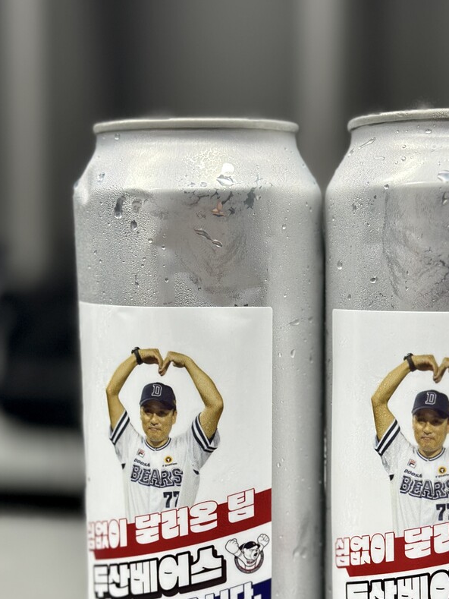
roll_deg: -0.5
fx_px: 1262
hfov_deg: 20.1
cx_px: 297
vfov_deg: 26.6
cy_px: 381
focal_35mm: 73
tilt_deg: -6.2
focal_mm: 6.86
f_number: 1.78
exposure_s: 1/60
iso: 80
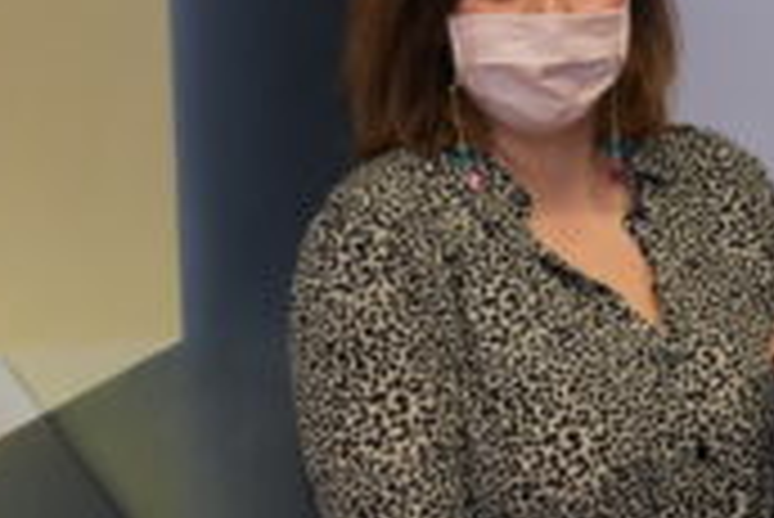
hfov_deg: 16.9
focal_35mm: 119
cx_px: 756
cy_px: 475
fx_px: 2561
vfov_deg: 11.5
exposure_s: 1/60
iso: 640
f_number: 3.6
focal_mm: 22.3
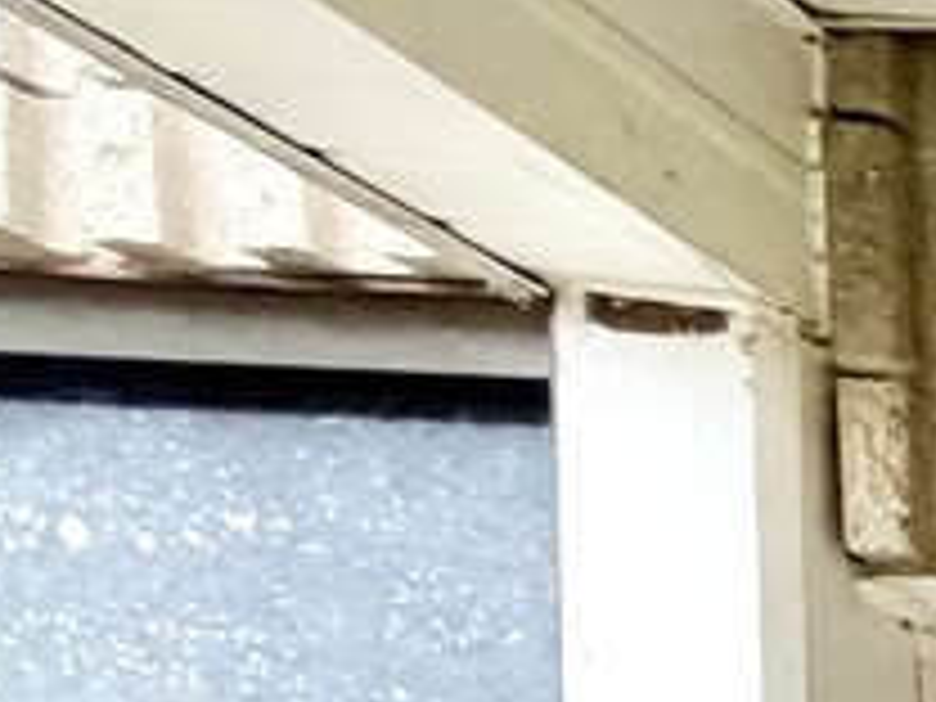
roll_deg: +1.2
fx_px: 2623
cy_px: 1593
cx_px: 3069
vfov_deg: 12.5
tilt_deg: -1.9
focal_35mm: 97
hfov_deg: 10.4
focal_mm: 2.22
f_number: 2.2
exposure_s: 1/60
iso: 250
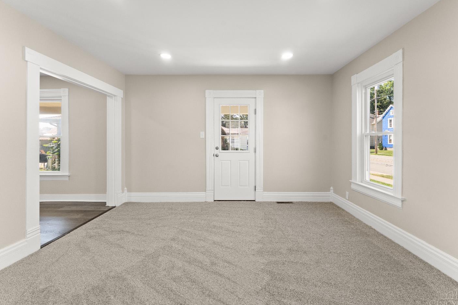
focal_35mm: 15
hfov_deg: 100.4
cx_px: 234
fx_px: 191
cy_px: 151
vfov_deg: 77.3
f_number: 8
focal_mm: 14
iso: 640
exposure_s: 1/25
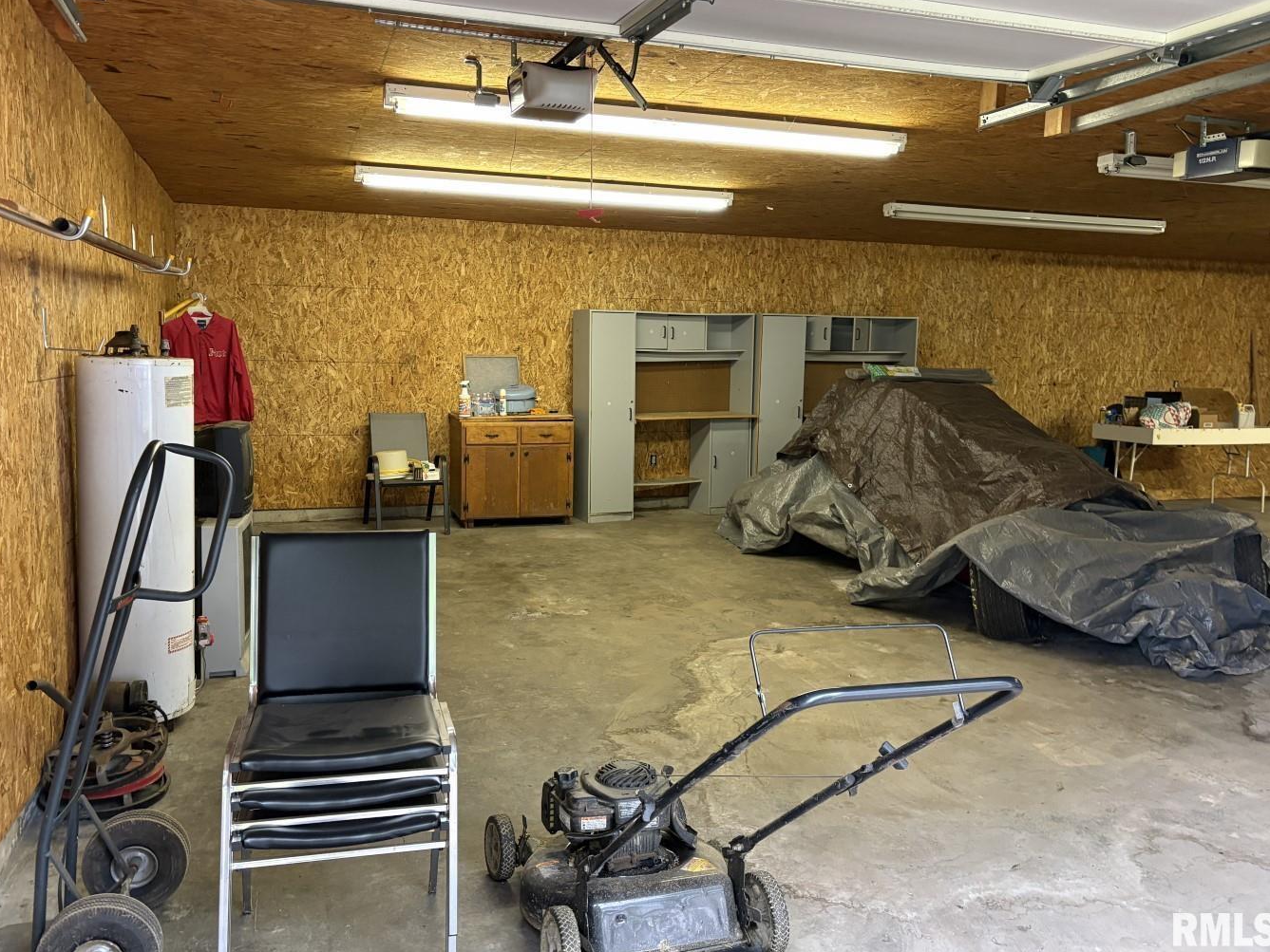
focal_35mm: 28
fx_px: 1027
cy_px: 449
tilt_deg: -5.1
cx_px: 634
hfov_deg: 63.4
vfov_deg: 49.7
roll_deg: -1.4
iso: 250
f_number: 1.6
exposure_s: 1/60
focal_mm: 5.96
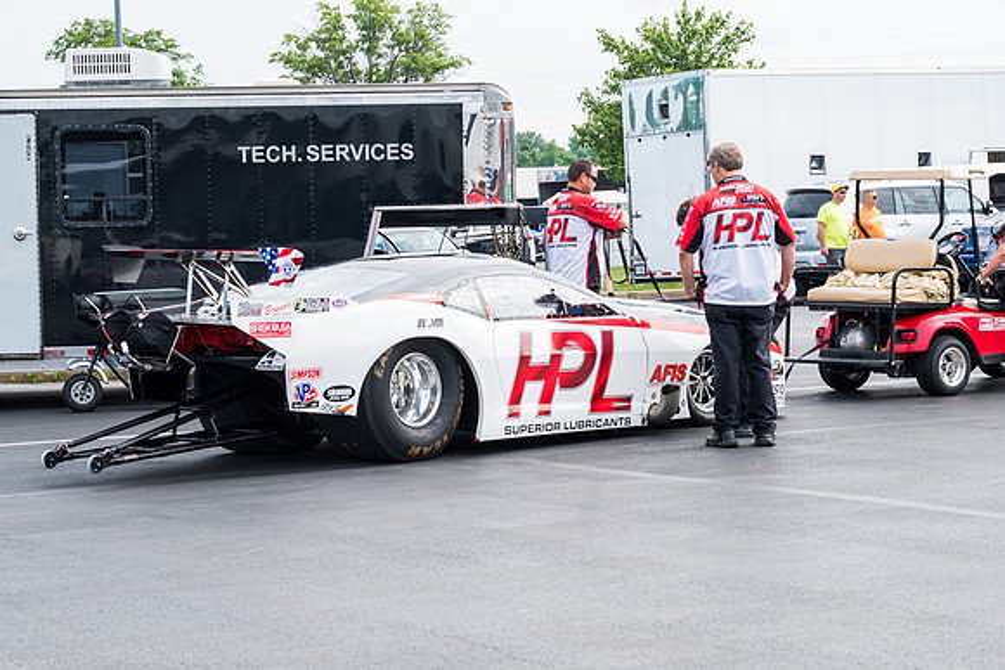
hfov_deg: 22.1
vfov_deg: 14.9
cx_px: 502
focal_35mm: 92
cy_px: 335
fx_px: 2569
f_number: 9
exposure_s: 1/200
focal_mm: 61
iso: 400
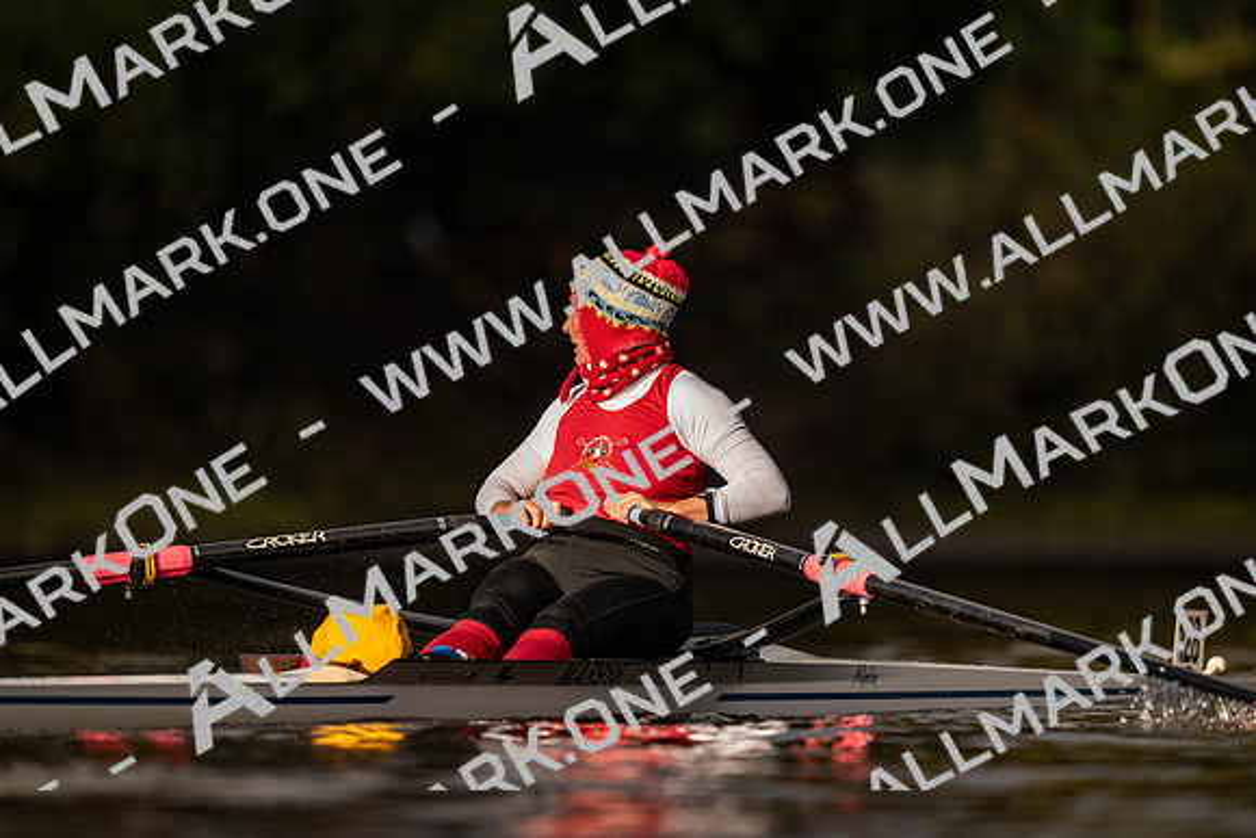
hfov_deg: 3.4
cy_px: 419
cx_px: 628
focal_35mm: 600
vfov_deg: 2.3
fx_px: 20937
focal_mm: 600
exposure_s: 1/2500
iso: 320
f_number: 4
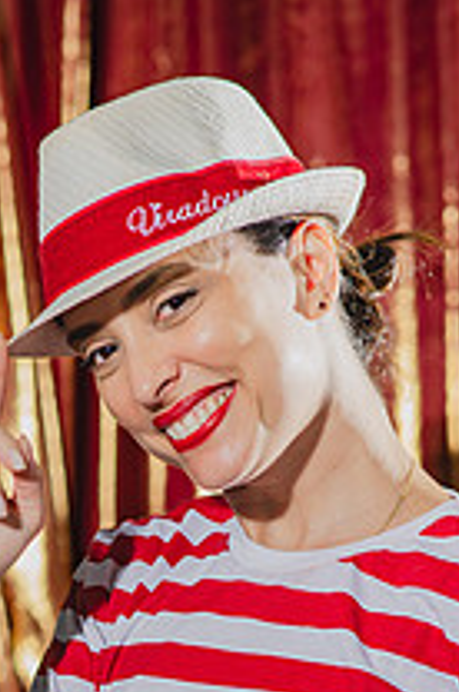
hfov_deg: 7.4
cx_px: 141
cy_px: 685
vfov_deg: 11.1
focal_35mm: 184
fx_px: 3531
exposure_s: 1/100
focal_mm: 85
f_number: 2.5
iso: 125
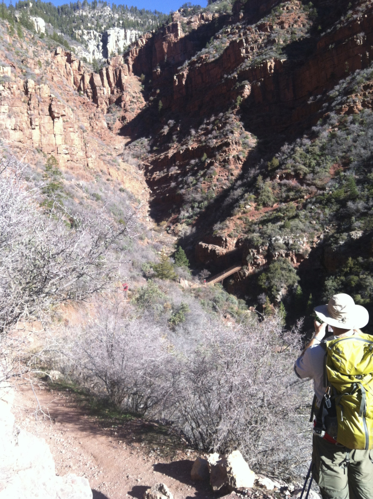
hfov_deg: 40.6
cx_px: 186
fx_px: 504
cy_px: 250
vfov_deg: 52.7
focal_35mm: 35
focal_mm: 3.85
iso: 80
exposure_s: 1/441
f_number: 2.8
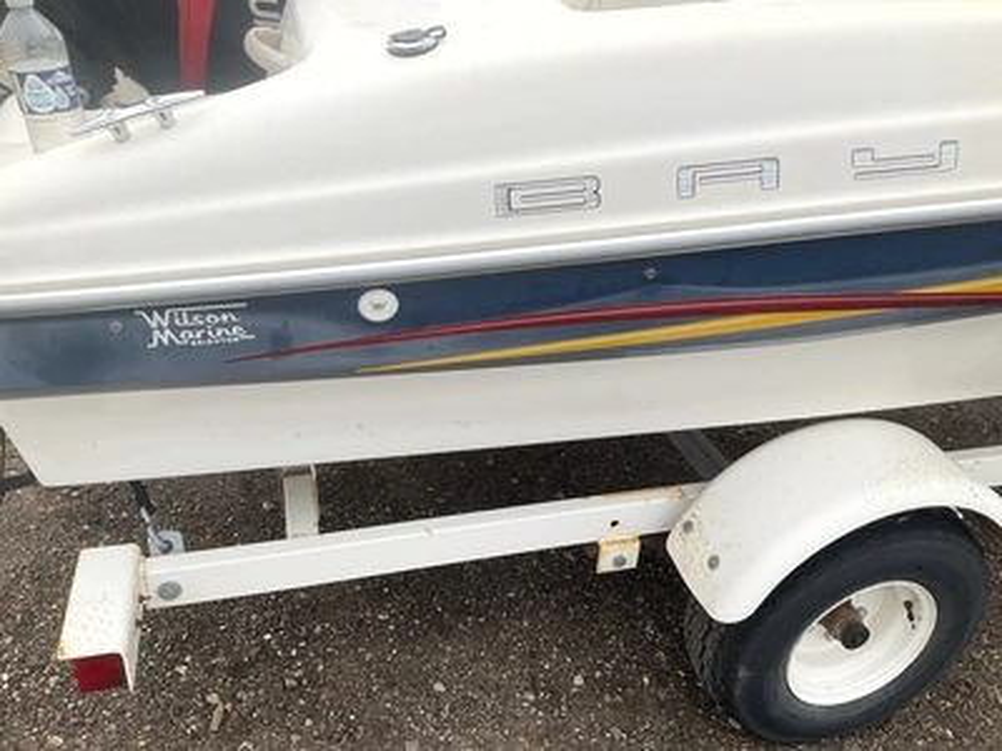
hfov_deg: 61.7
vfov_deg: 48.2
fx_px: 839
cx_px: 501
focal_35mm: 29
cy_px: 376
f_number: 1.8
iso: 25
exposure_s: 1/1168
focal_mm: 3
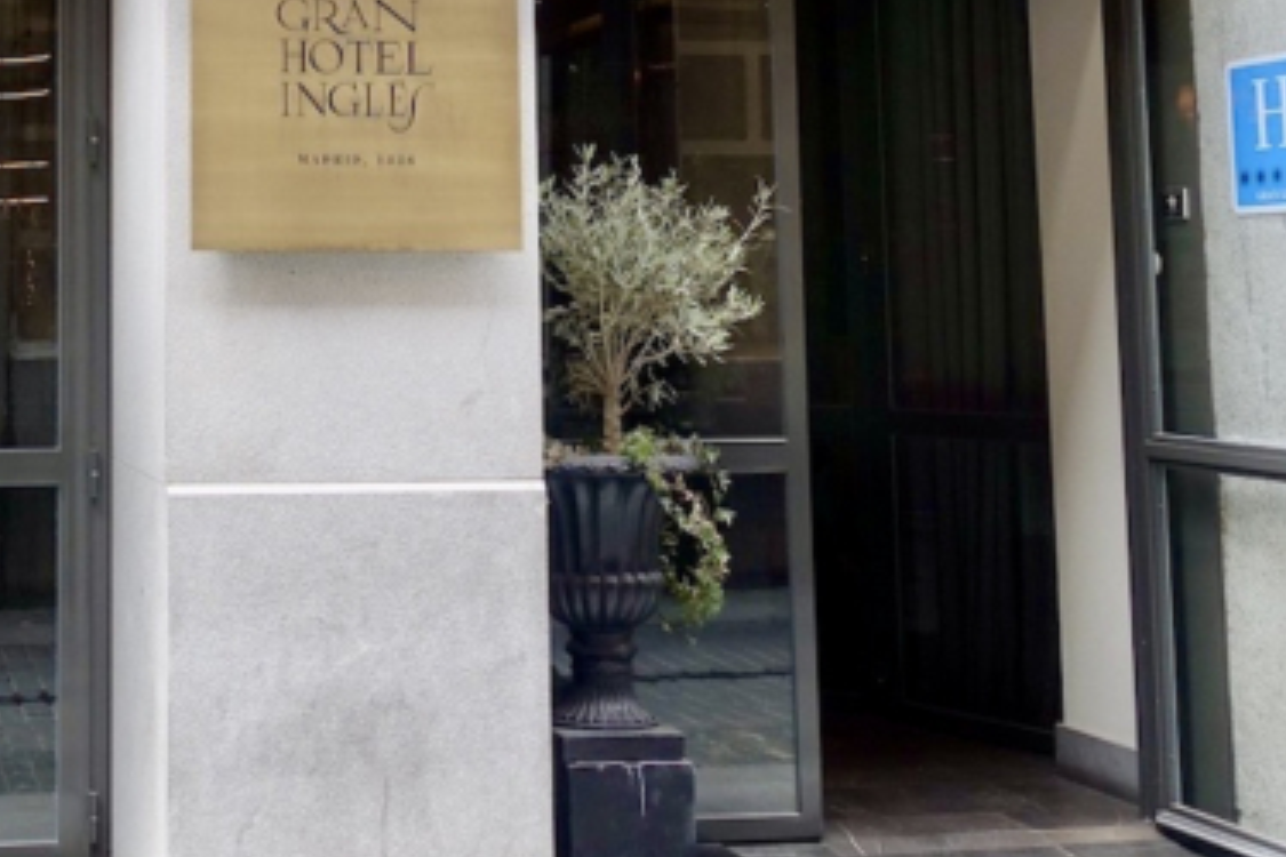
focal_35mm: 66
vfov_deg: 20.0
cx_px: 151
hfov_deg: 29.4
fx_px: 2357
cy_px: 2
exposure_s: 1/80
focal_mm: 8.8
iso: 125
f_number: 3.5
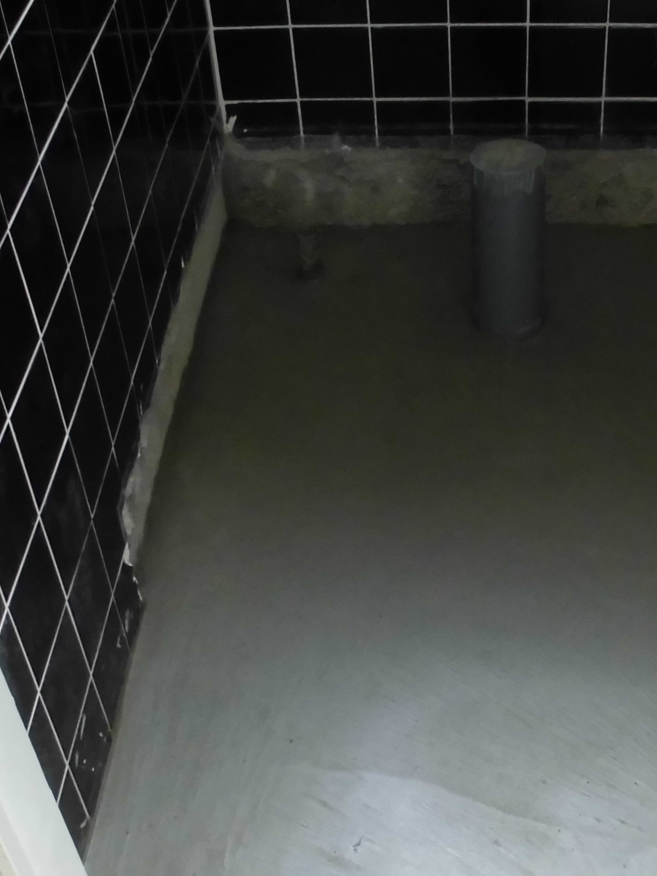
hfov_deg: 27.2
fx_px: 1342
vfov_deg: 35.6
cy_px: 615
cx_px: 469
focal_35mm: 53
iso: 400
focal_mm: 4.6
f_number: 3.5
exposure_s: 1/60
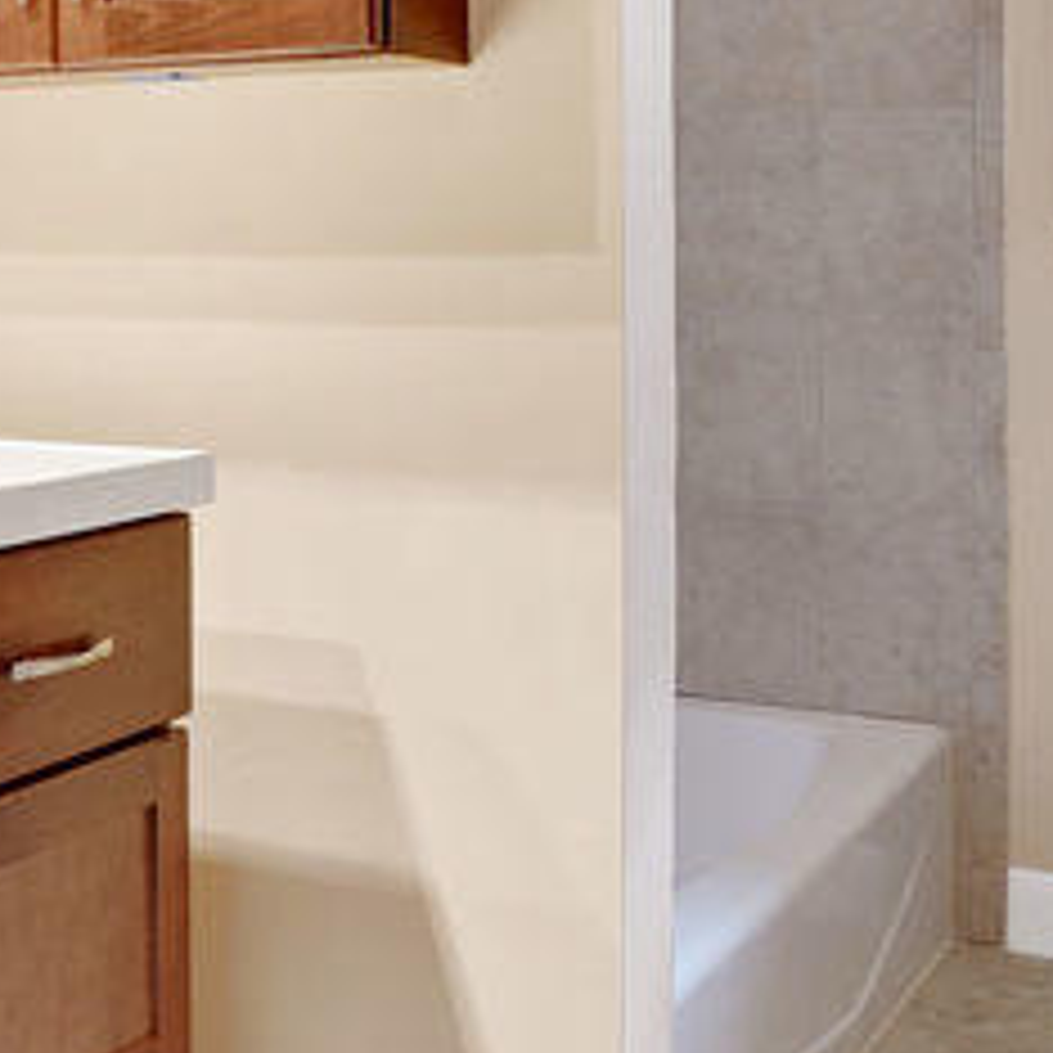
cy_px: 196
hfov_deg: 29.0
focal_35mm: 58
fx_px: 1996
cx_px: 234
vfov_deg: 28.8
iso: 400
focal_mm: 16
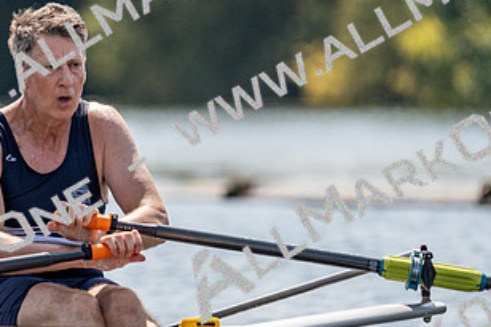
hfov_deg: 2.4
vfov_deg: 1.6
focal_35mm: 852
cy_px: 173
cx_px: 56
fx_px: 11614
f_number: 6.3
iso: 200
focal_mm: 452
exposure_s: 1/1600
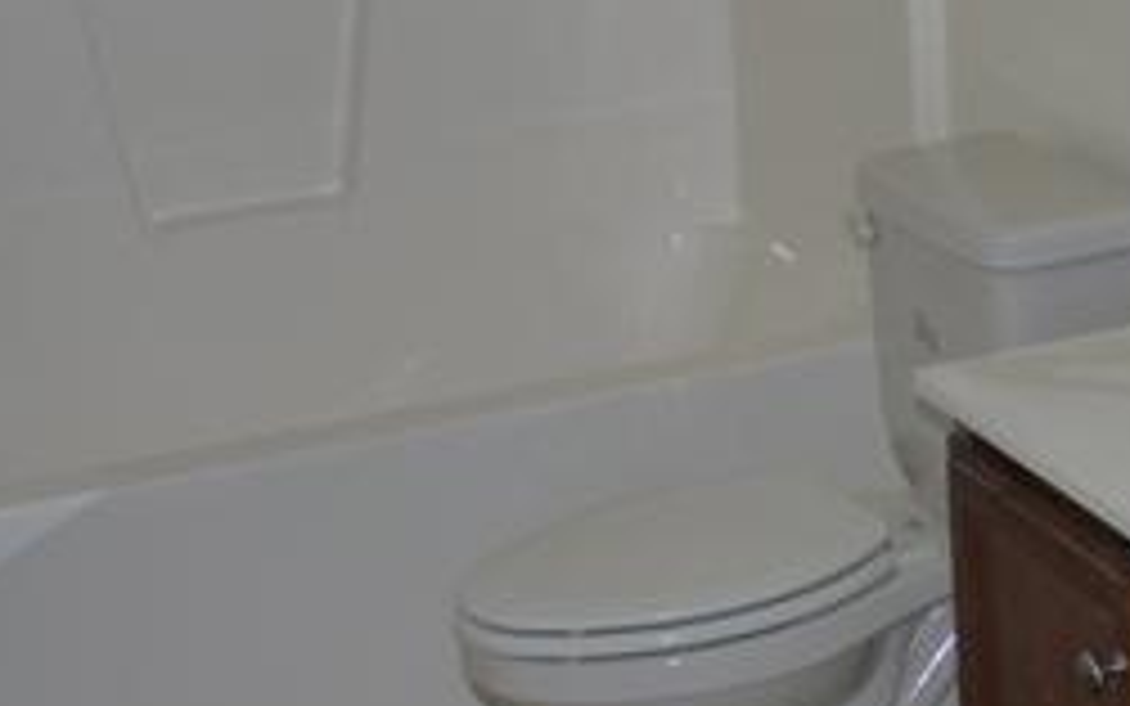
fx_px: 2834
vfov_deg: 13.9
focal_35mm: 92
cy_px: -90
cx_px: 1270
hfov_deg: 21.3
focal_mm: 17
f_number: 3.8
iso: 160
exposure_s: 1/125
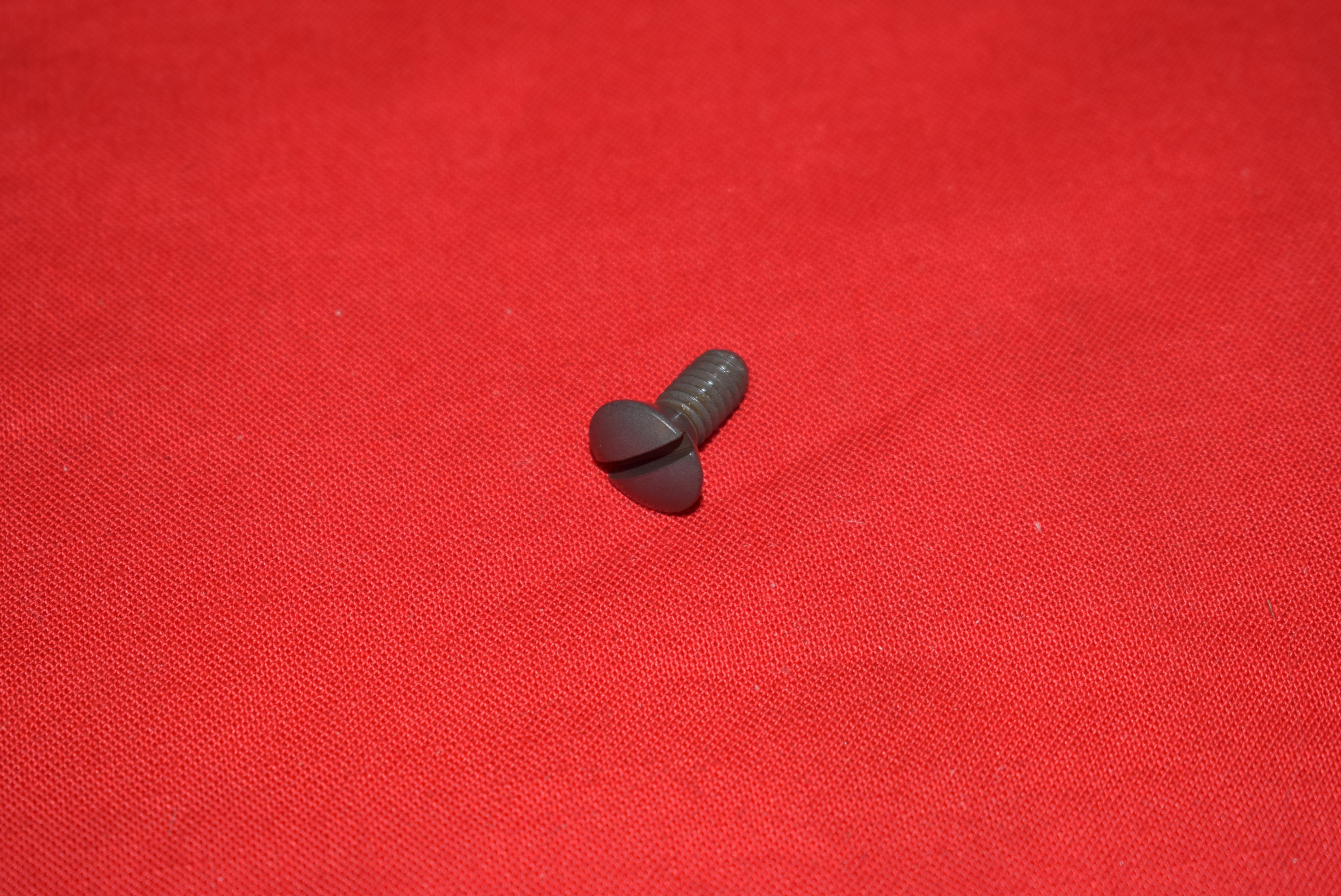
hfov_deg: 24.6
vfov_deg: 16.6
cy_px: 448
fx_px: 3075
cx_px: 670
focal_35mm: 82
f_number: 5.6
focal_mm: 55
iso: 320
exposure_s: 1/40
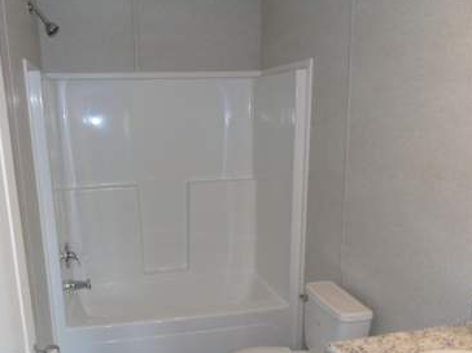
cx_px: 196
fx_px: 449
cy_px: 226
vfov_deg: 42.4
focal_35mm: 33
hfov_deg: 55.1
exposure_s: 1/30
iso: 200
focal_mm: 4.4
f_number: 3.4
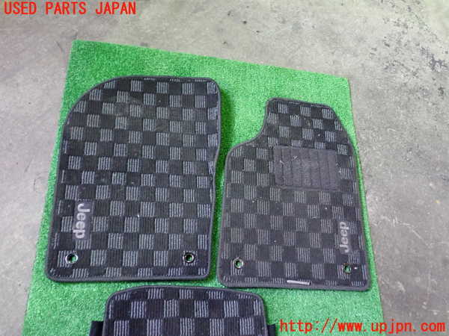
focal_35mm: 32
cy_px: 168
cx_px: 224
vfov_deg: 44.2
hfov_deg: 56.8
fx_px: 415
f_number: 2.4
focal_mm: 5.79
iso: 800
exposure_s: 1/25
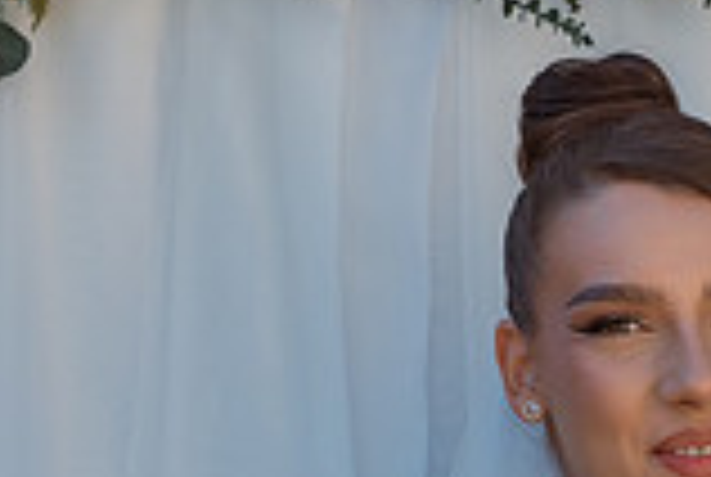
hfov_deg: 12.2
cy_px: 731
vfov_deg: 8.2
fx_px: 3265
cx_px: 796
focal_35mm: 165
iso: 320
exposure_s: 1/800
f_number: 4
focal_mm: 45
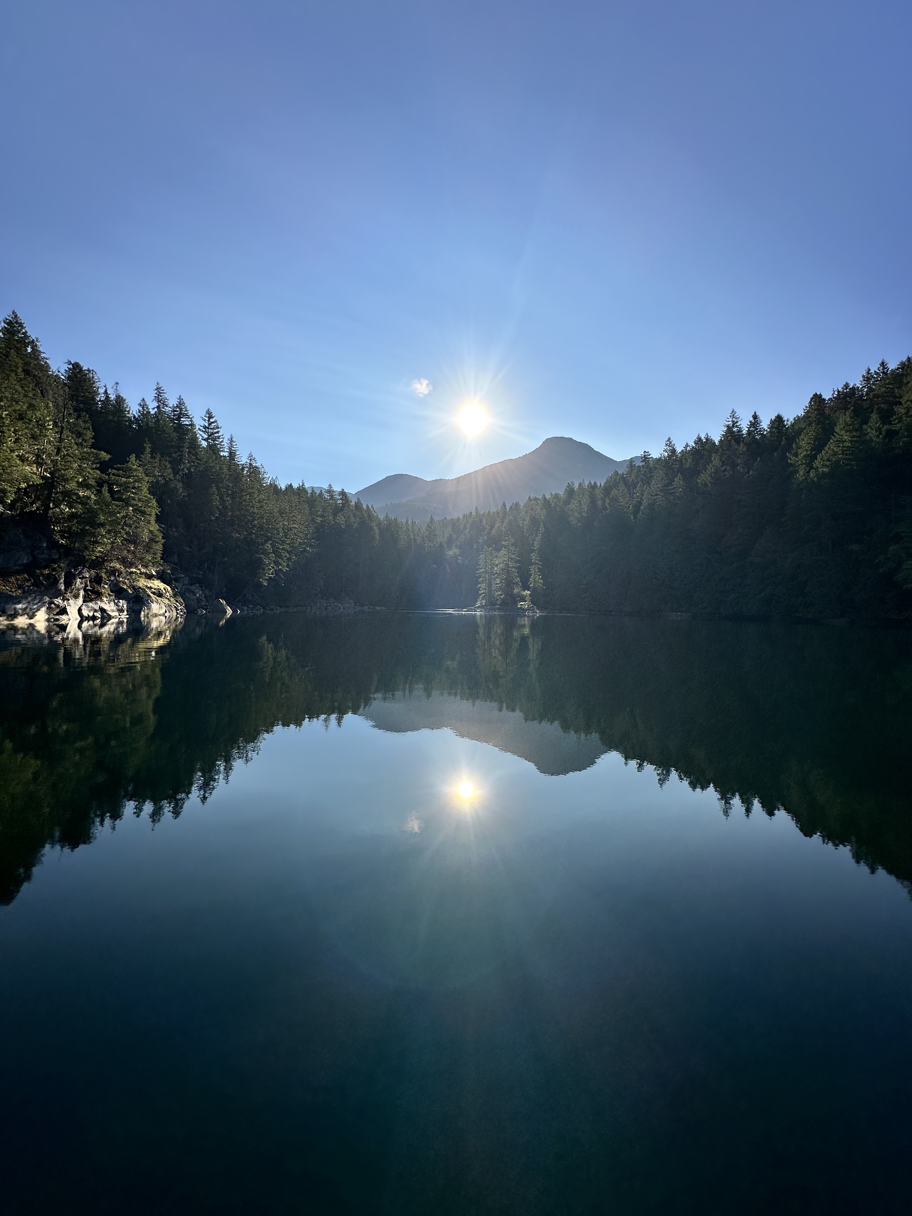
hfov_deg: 85.7
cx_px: 456
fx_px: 492
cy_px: 608
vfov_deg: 102.1
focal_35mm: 14
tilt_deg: +1.9
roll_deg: -1.2
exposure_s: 1/3125
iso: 50
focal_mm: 2.22
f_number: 2.2
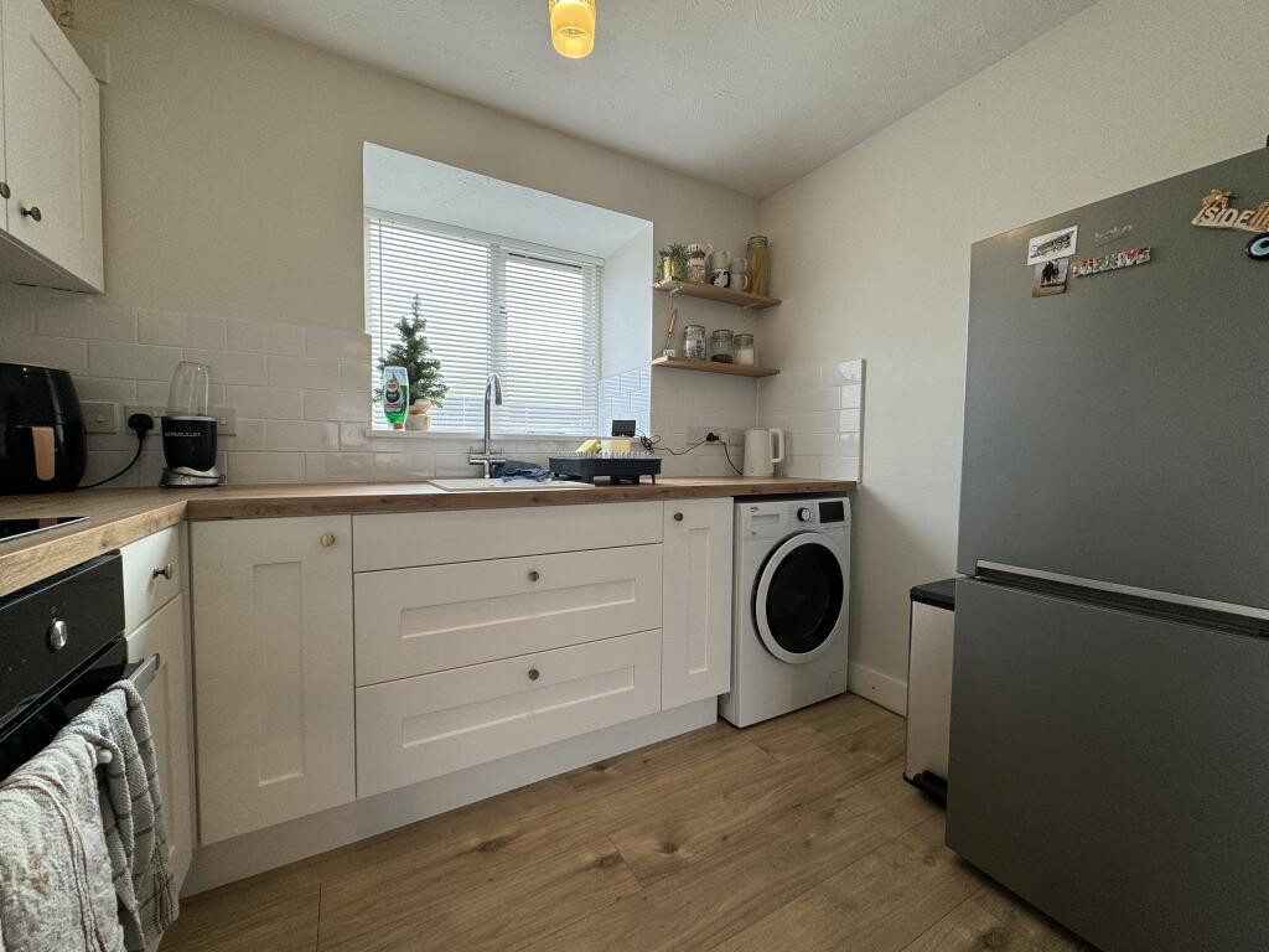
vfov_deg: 85.7
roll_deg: +0.3
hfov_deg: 102.1
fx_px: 513
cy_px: 476
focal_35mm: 14
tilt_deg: -1.9
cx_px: 634
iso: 80
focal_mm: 2.22
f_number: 2.2
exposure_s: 1/100
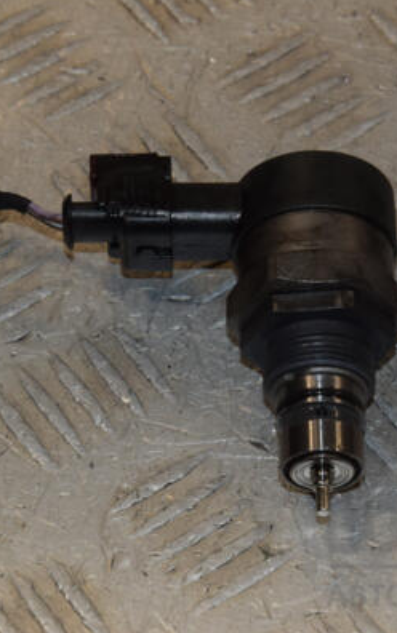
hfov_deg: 6.7
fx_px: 3401
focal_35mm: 197
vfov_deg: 10.6
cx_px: 296
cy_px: 316
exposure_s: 1/200
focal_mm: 85
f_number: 10
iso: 800
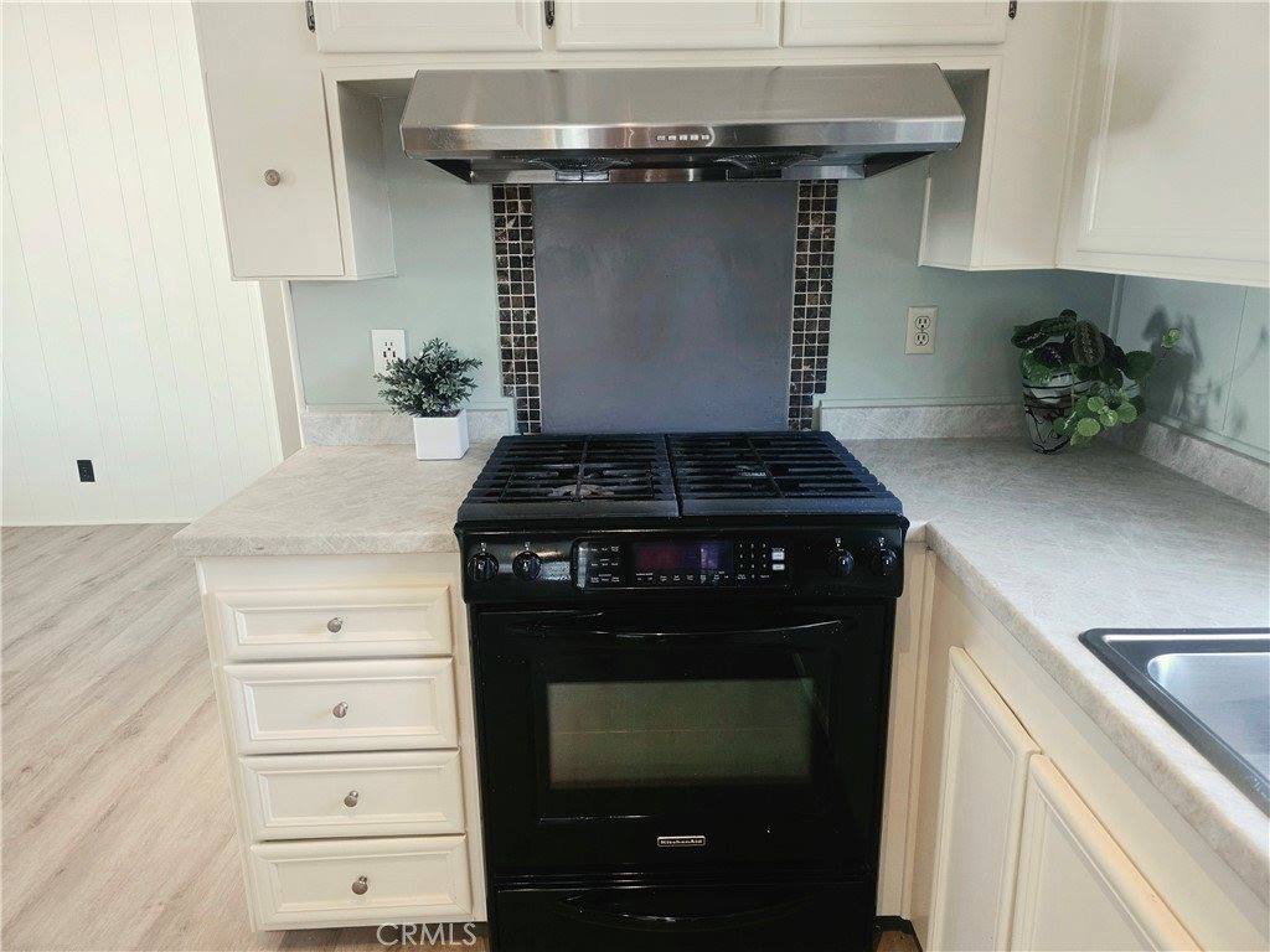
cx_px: 635
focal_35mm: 23
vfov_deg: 58.9
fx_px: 844
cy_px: 476
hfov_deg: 73.9
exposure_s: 1/120
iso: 320
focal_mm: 6.3
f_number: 1.7
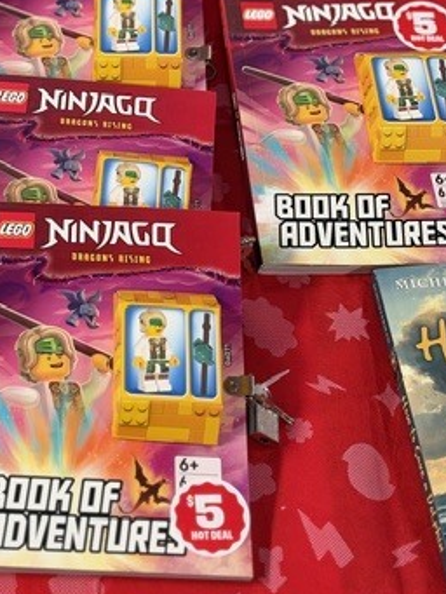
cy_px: 92
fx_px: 1545
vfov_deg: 21.4
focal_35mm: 90
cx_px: 80
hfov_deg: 16.3
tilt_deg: -47.9
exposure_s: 1/40
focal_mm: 6.93
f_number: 1.8
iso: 200
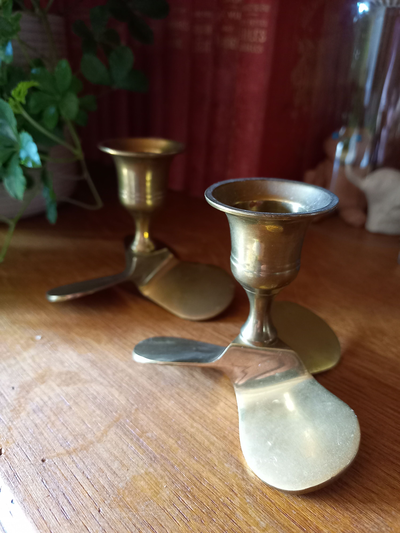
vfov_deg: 69.4
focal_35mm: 25
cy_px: 266
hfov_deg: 54.9
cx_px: 200
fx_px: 385
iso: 500
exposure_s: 1/25
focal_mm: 4.65
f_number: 1.8
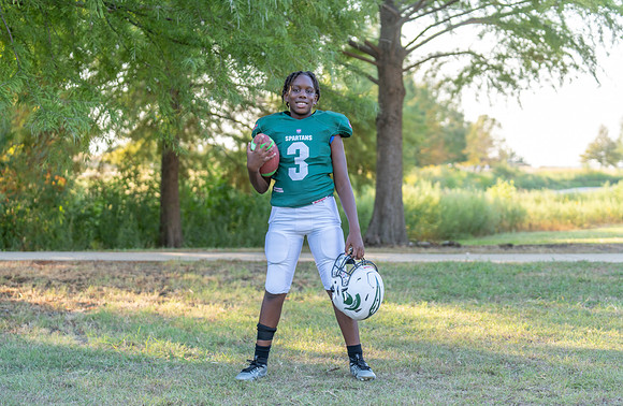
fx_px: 1270
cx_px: 323
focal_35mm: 74
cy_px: 212
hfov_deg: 27.6
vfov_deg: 18.2
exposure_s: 1/320
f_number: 2.8
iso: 200
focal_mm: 70
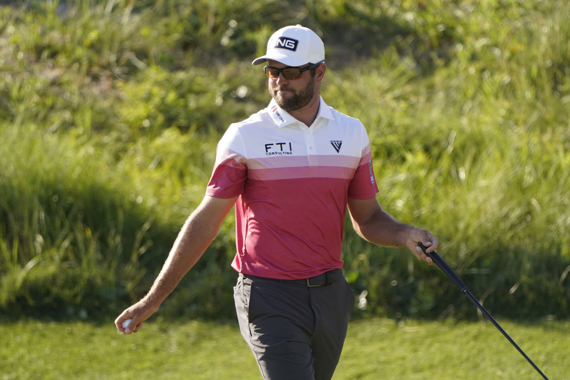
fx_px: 13298
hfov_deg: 2.5
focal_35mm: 840
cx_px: 285
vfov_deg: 1.6
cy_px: 190
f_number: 9
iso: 2500
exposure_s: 1/2000
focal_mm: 840
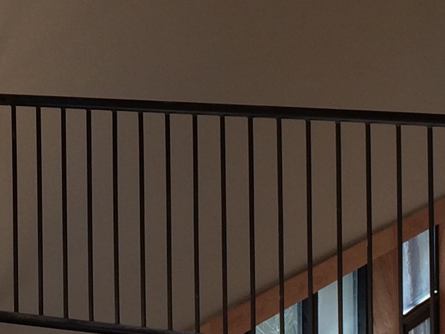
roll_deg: -1.2
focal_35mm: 137
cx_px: 6
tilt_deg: -1.0
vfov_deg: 10.7
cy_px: -38
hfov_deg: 14.2
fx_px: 1761
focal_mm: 4.15
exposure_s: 1/250
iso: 32
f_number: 2.2
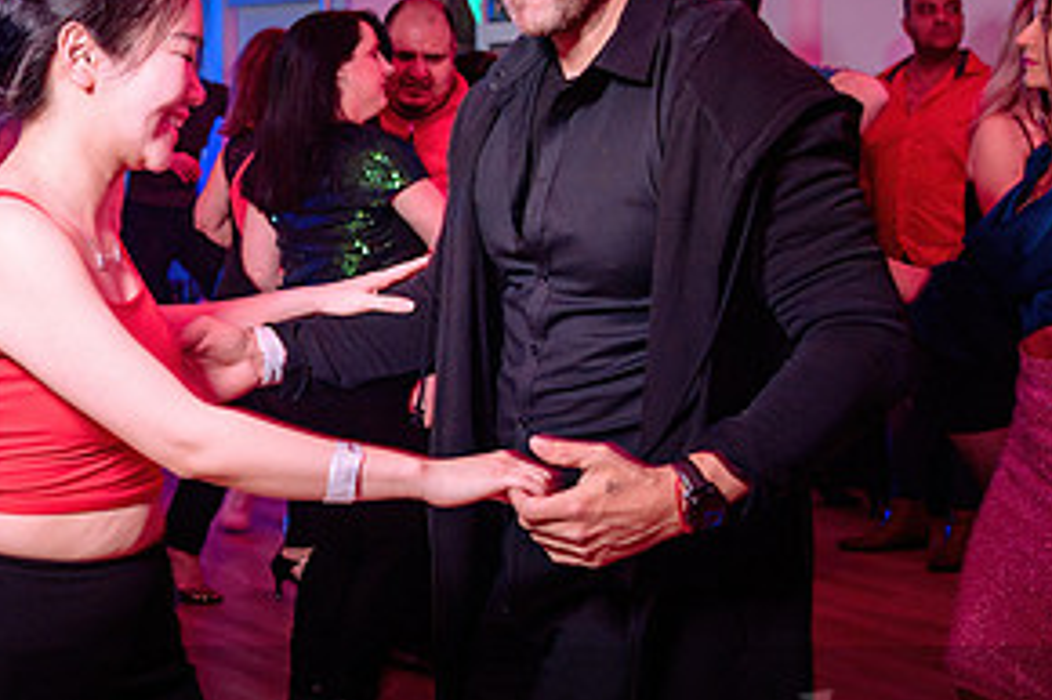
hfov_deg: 26.3
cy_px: 270
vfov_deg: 17.9
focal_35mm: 76
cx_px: 261
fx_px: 2220
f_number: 3.5
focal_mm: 38
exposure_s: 1/60
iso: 800
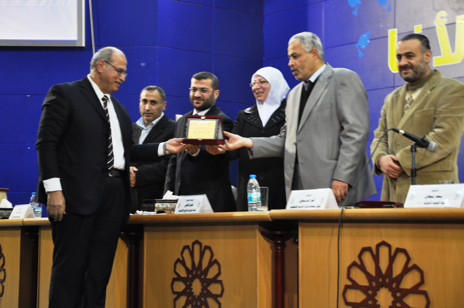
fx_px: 1197
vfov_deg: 14.7
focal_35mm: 93
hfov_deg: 21.9
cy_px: 154
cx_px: 232
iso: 560
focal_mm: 62
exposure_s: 1/30
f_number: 5.3
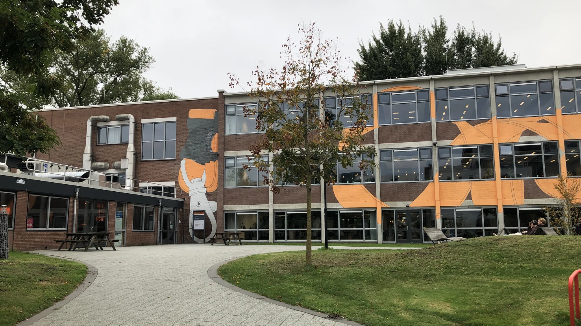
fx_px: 478
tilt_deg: +9.4
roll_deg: -0.3
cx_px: 287
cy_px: 174
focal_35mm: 31
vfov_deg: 37.8
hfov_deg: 62.6
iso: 20
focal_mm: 4
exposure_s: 1/348
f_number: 1.8
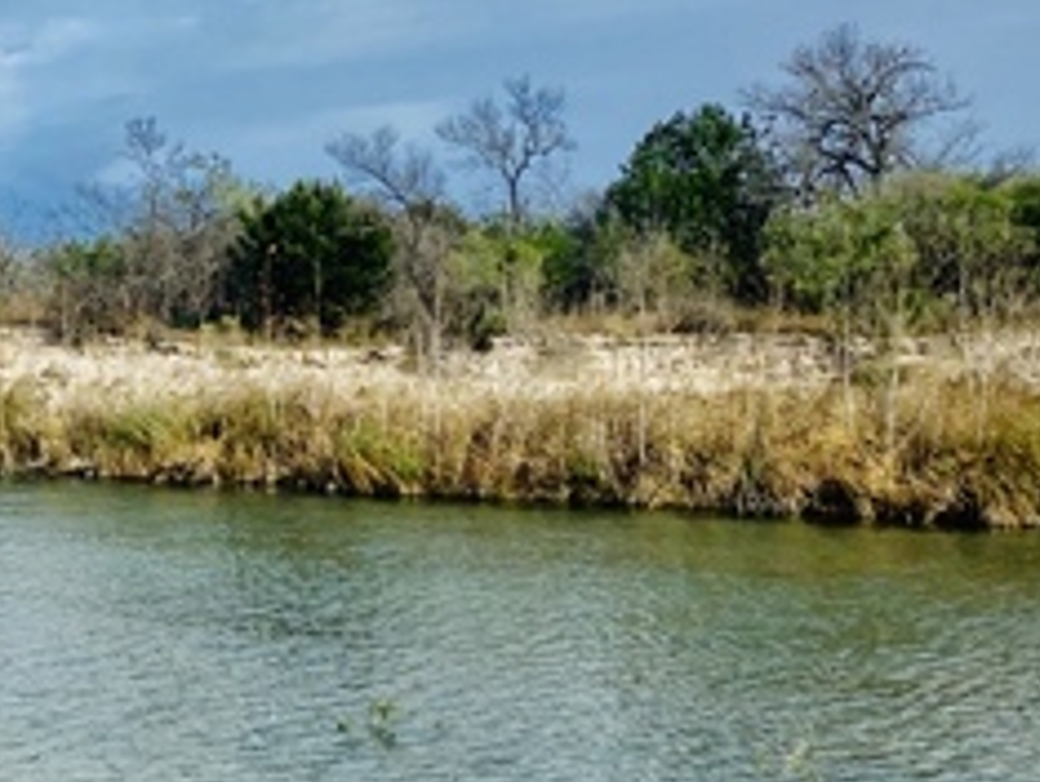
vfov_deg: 20.7
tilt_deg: +1.3
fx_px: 2135
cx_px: -124
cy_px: 302
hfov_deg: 25.3
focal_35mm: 71
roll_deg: +0.0
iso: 32
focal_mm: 4.25
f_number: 1.8
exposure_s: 1/4274
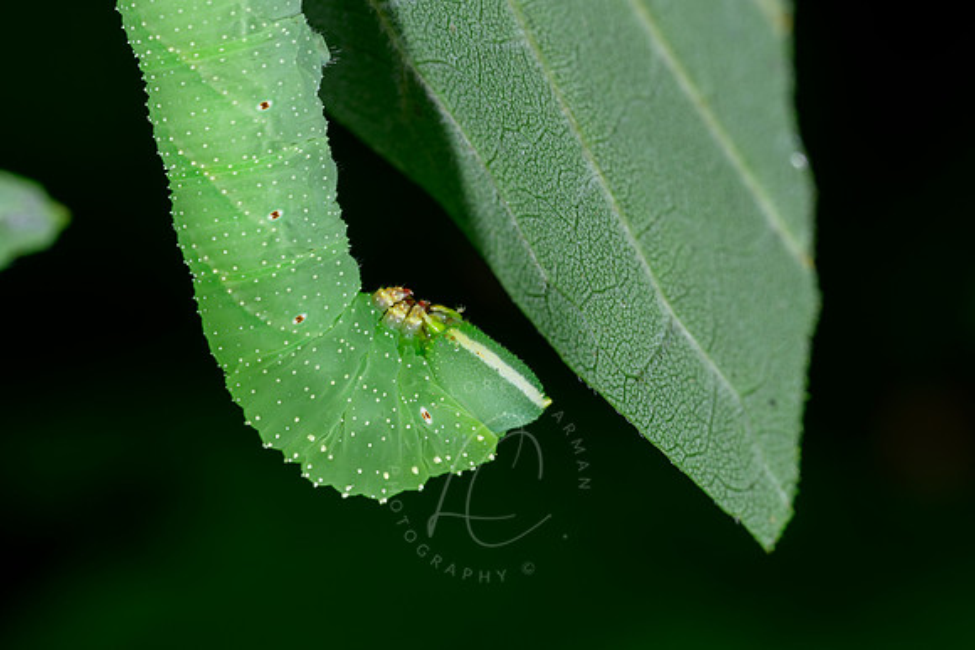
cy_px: 402
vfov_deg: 10.6
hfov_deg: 15.8
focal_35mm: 130
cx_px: 488
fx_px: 3518
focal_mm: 105
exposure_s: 1/250
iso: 64
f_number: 25
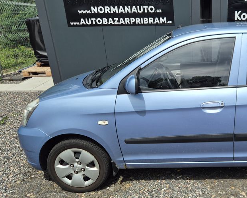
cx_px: 201
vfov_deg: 40.1
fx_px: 271
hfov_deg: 46.2
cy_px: 112
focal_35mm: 37
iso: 25
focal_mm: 5.4
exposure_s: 1/2344
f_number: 1.8
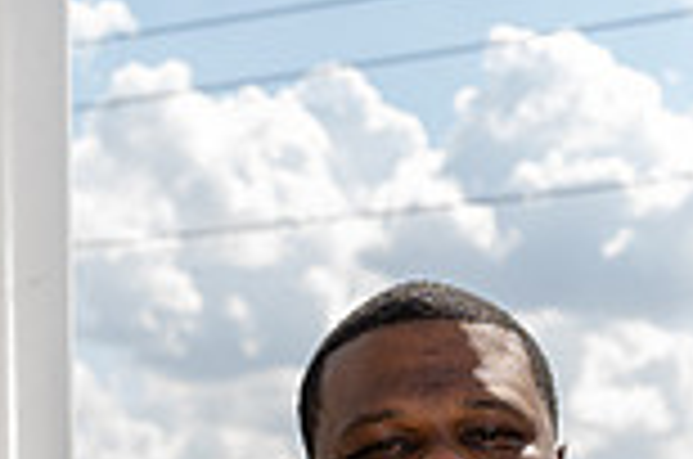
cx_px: 446
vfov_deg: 8.0
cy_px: 990
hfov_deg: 12.8
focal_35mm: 161
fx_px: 3093
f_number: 5.6
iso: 50
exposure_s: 1/250
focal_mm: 55
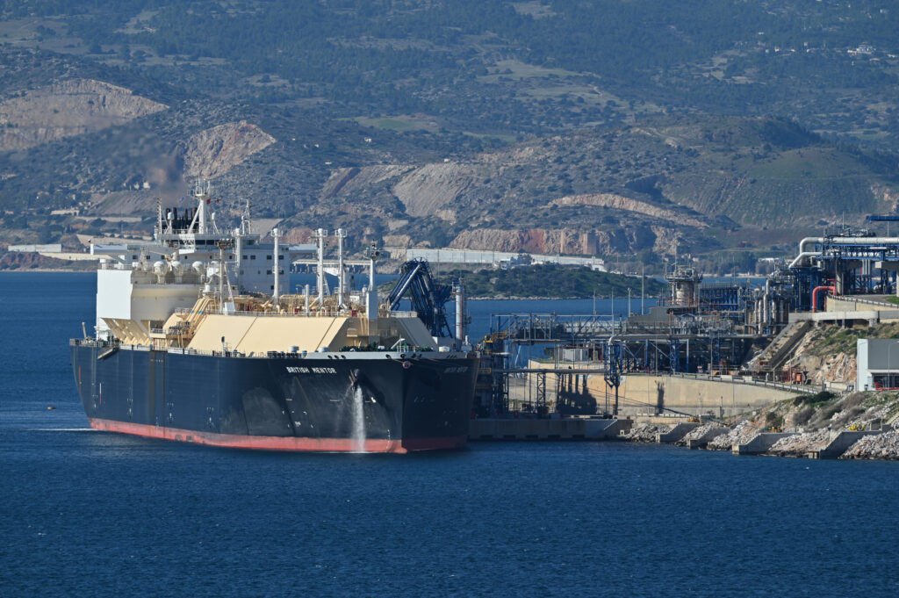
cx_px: 450
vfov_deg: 3.2
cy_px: 299
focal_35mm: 430
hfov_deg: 4.8
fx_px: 10729
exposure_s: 1/500
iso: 100
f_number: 8
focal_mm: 430
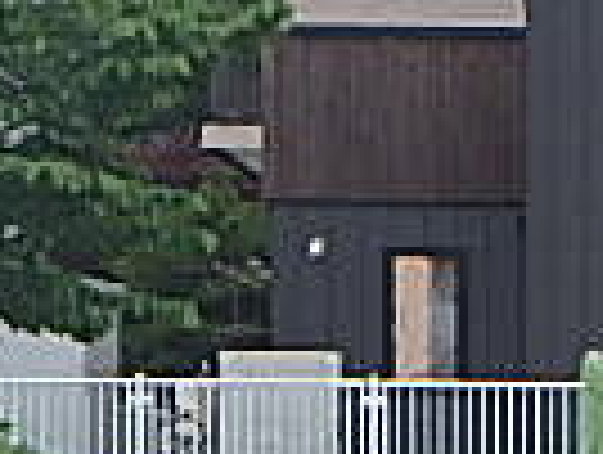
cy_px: 683
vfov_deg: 7.3
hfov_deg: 9.2
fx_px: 3490
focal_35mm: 200
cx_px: 1251
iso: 125
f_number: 5.2
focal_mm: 7.5
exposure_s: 1/160
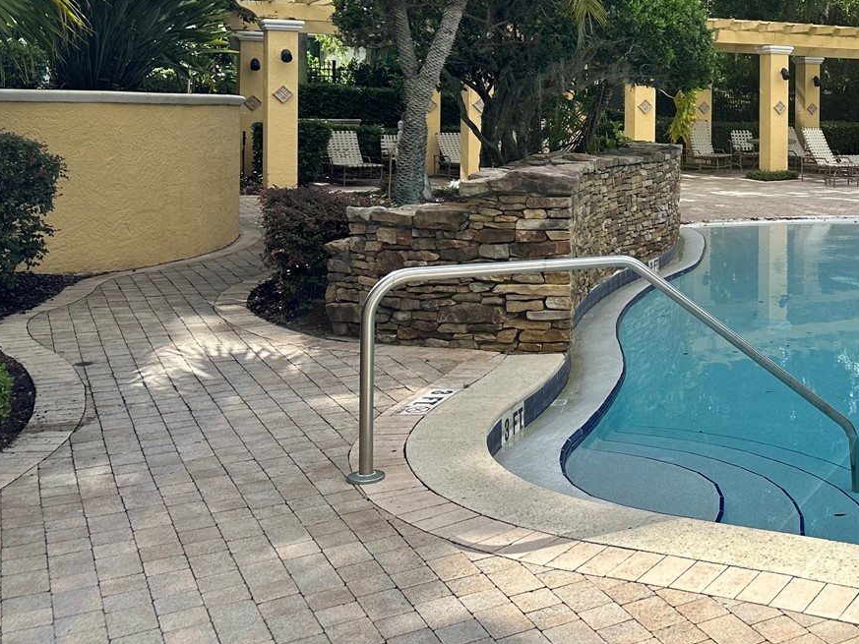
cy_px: 111
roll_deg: -0.8
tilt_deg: -0.3
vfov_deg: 31.8
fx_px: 1092
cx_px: 759
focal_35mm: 44
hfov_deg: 40.0
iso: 80
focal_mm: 6.86
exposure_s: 1/2110
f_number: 1.78
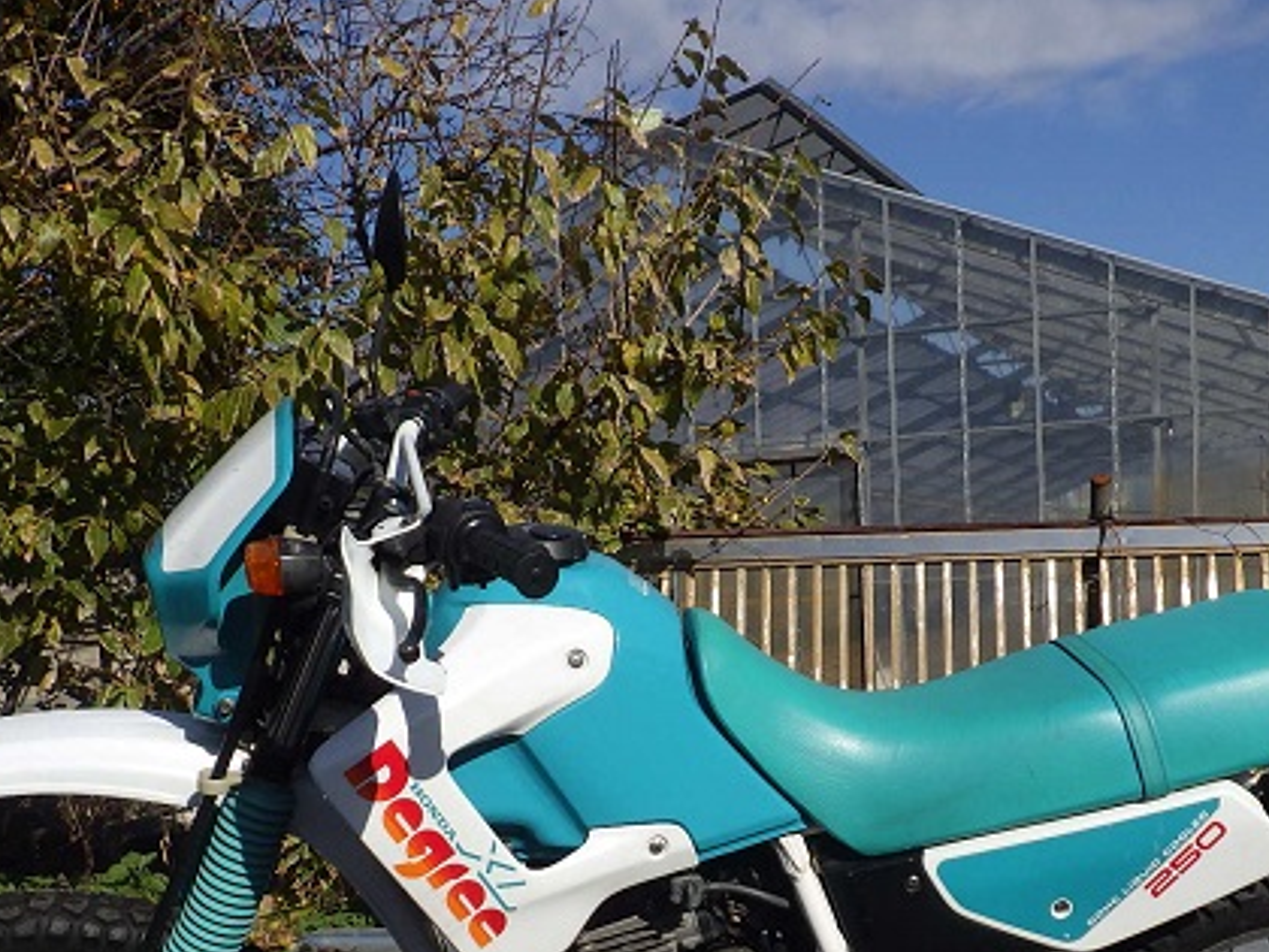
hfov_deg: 40.4
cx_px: 683
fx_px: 1723
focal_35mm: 47
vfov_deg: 30.0
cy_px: 790
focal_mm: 5
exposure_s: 1/1500
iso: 125
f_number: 4.2
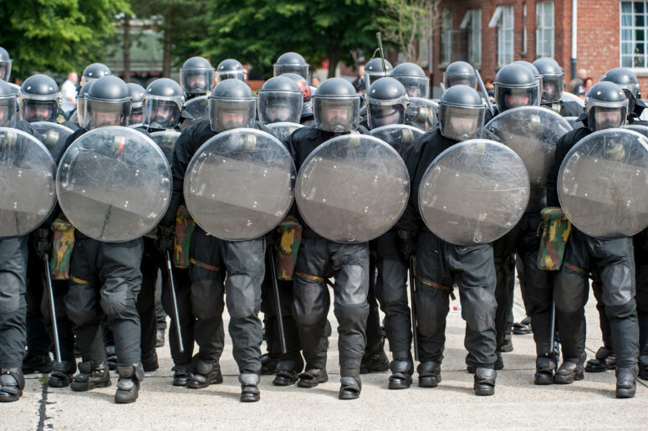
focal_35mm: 126
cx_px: 329
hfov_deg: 16.3
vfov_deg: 10.9
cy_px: 211
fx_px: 2266
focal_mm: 122
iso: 400
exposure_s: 1/500
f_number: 6.3
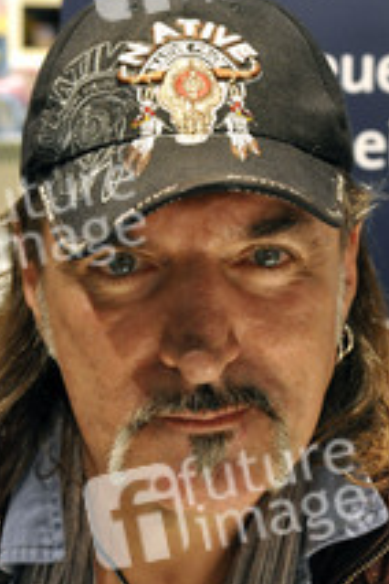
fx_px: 2010
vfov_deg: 16.4
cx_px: 305
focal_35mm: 124
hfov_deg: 11.0
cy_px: 93
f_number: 5
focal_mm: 44
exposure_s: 1/80
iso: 1250
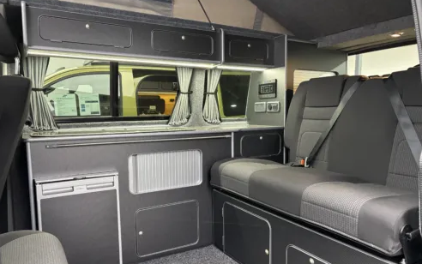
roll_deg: -0.5
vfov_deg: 44.6
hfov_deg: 66.4
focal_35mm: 28
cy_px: 142
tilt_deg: -5.6
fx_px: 322
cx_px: 211
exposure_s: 1/50
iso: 500
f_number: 1.6
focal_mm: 5.96
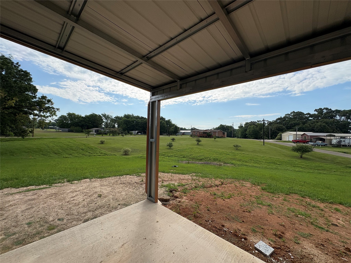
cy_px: 132
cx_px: 176
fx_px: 142
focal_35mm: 14
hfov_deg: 102.1
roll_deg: -1.3
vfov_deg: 85.7
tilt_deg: +0.3
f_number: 2.2
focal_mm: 2.22
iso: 50
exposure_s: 1/3906
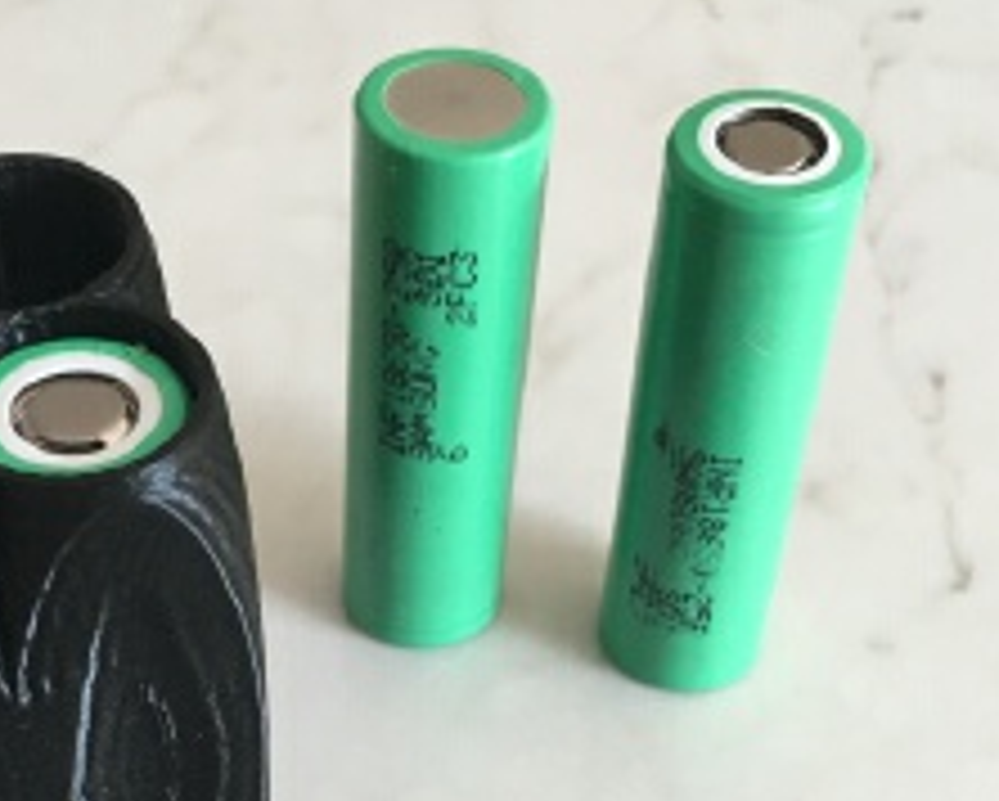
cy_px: 716
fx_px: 2012
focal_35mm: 68
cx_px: 380
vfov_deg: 22.0
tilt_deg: -51.0
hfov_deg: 27.8
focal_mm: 4.15
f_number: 2.2
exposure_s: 1/33
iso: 50
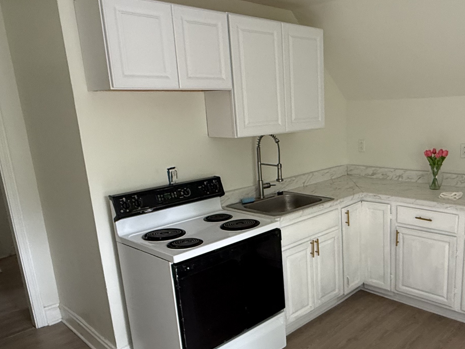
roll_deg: +1.5
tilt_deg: -14.8
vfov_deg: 45.2
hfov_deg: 57.1
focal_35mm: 31
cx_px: 309
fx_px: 417
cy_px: 210
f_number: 2.2
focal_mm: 2.22
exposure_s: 1/86
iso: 400
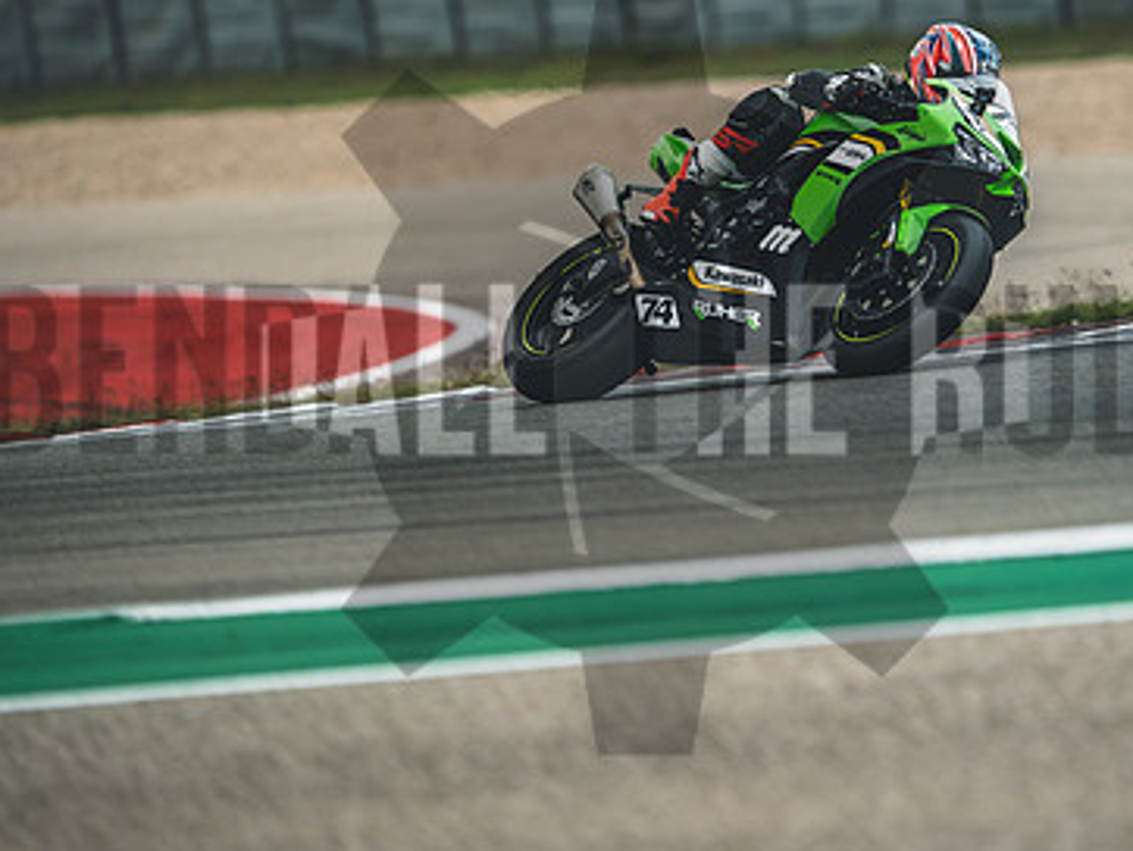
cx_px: 645
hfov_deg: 4.3
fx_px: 15132
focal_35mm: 462
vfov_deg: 3.2
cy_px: 374
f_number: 2
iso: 250
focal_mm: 200
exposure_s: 1/1600
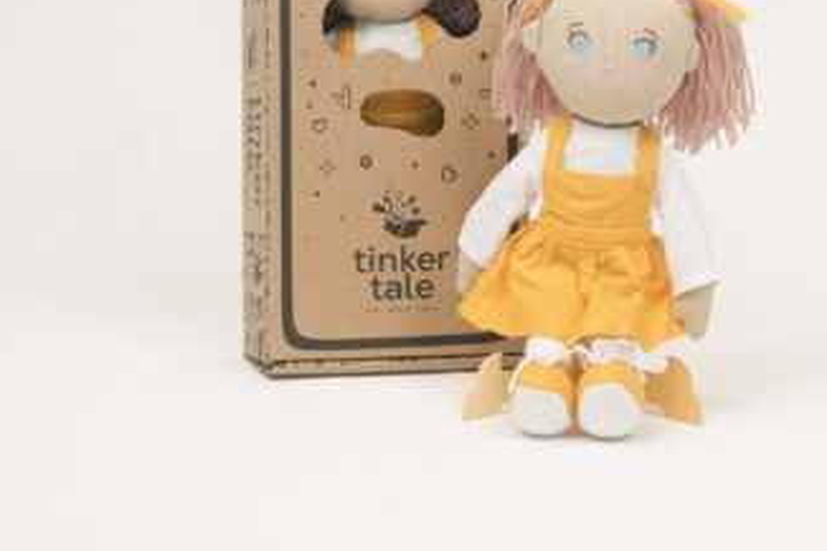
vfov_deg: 14.8
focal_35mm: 92
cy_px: 170
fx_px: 2112
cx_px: 594
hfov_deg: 22.0
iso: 200
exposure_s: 1/250
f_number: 4.5
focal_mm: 50
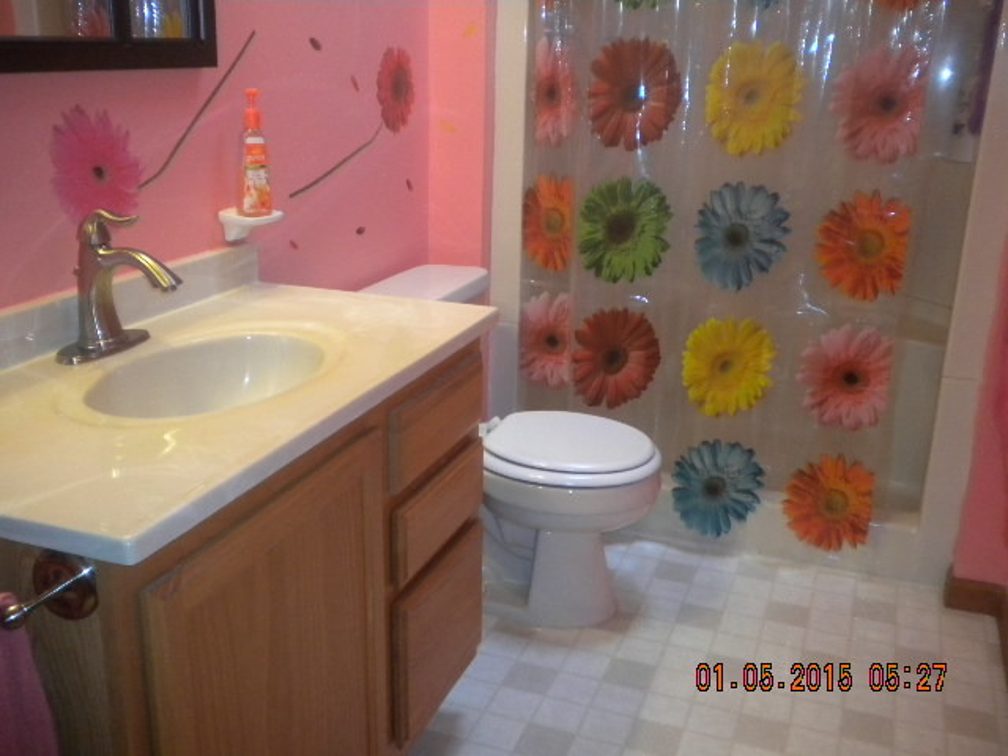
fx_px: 1019
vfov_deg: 40.7
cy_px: 378
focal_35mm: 35
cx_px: 504
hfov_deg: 52.6
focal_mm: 6.3
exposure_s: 1/30
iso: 400
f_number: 3.1
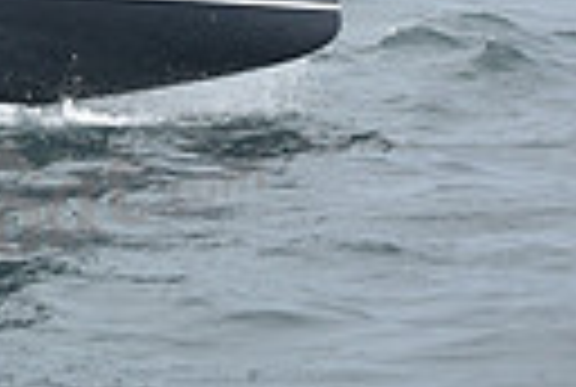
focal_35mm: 316
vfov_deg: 4.3
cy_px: -389
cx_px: -598
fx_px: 5068
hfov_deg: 6.3
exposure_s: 1/1000
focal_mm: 70
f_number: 7.1
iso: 320
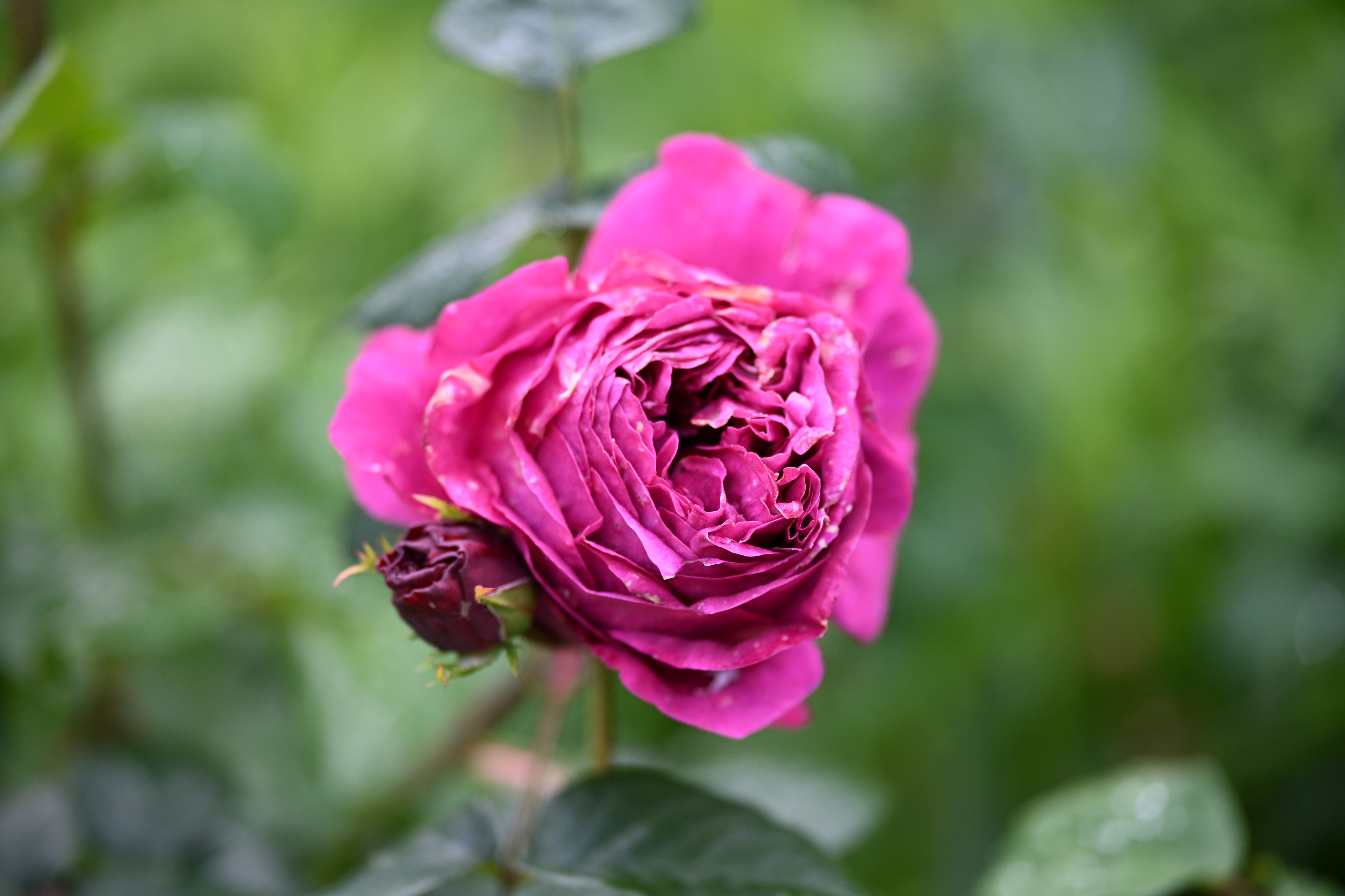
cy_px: 448
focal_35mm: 112
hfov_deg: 18.2
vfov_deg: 12.2
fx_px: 4203
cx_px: 672
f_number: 1.8
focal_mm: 75
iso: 200
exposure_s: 1/1250
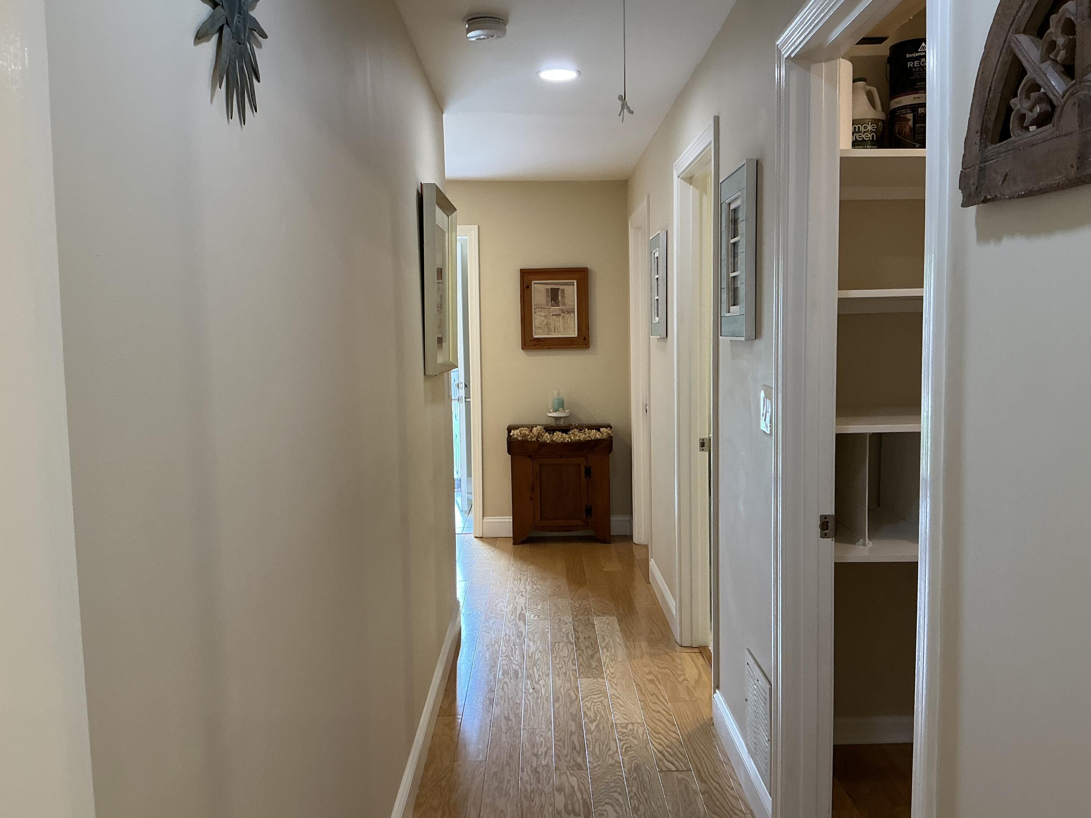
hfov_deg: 63.4
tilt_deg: -4.6
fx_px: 882
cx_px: 546
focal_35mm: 28
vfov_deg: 49.7
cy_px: 409
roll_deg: +1.8
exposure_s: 1/60
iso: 125
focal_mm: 3
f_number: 1.8
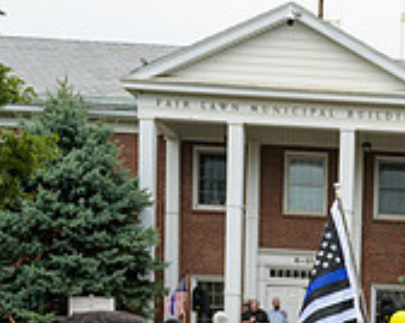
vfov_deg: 18.0
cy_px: 452
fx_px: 934
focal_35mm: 78
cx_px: 518
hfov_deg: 22.1
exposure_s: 1/400
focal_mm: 24
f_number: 3.2
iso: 200
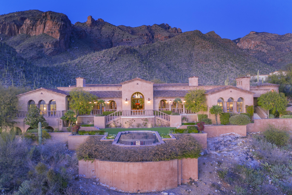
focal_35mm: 28
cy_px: 98
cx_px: 146
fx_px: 227
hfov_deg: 65.5
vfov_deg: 46.4
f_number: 2.8
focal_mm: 10.26
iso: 100
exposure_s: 1/5
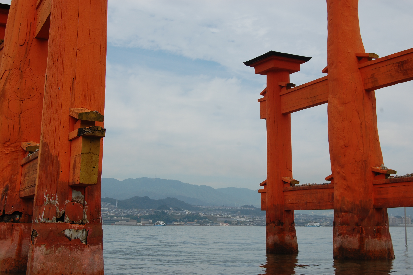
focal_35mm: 51
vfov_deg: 26.4
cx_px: 206
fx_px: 585
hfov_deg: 38.9
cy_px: 138
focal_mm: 34
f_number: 10
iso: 200
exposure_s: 1/400
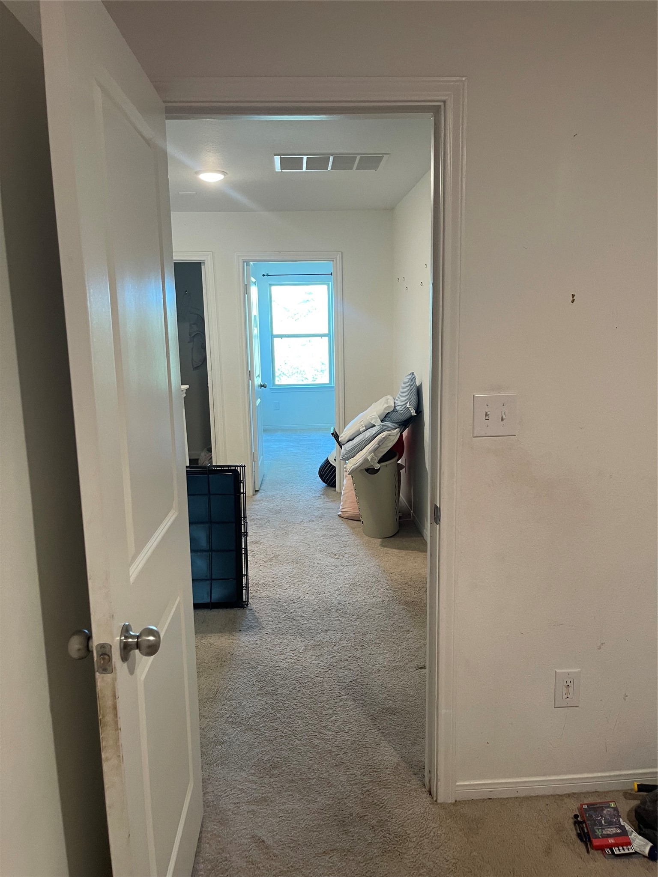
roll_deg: -0.3
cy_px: 438
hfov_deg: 54.9
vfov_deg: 69.4
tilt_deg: -7.0
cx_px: 329
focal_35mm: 25
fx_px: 634
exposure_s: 1/60
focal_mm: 5.1
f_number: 1.6
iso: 200
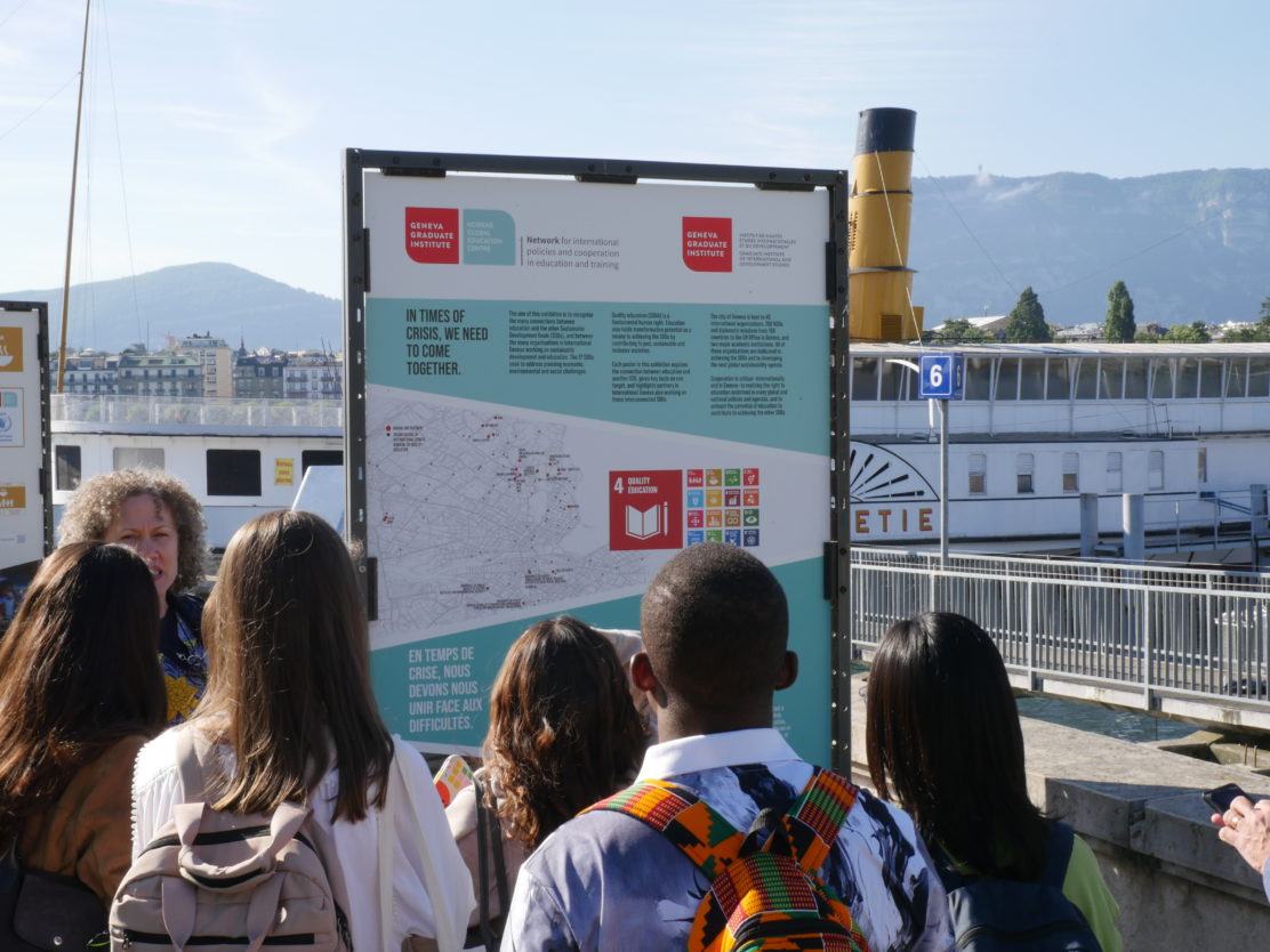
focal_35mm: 50
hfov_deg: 38.2
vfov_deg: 29.1
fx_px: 1834
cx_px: 635
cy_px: 476
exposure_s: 1/60
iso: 200
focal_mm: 25
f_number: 14
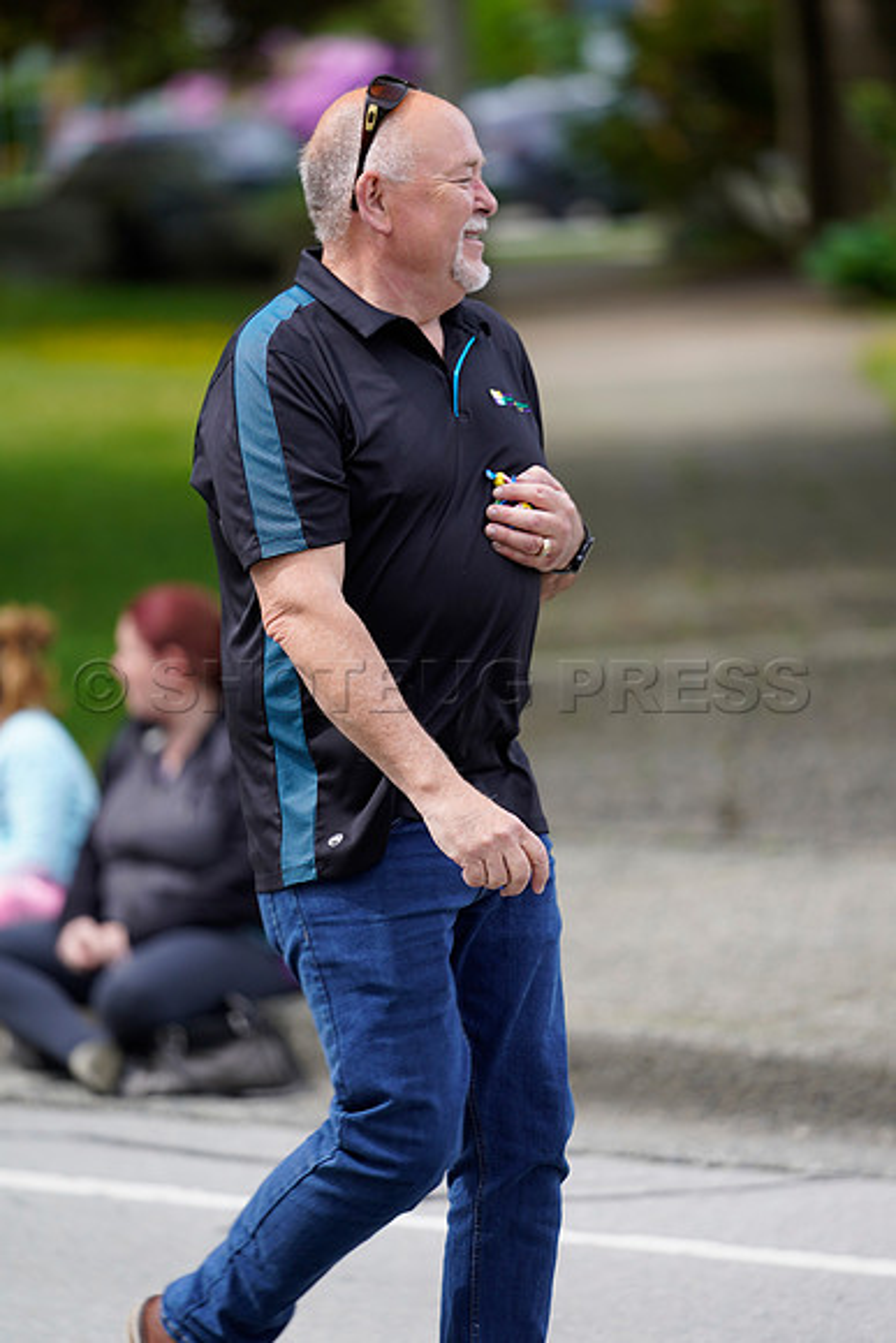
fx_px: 7462
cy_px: 672
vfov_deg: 10.3
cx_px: 448
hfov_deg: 6.9
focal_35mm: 200
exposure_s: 1/400
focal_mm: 200
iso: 200
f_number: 2.8
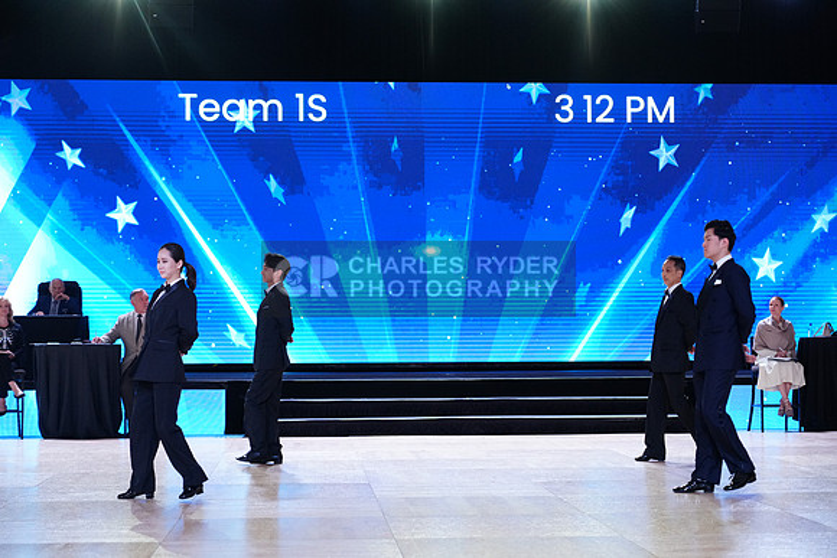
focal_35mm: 70
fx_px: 1628
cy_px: 279
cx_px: 418
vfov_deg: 19.5
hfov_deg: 28.8
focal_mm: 70
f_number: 4
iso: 2500
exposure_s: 1/500
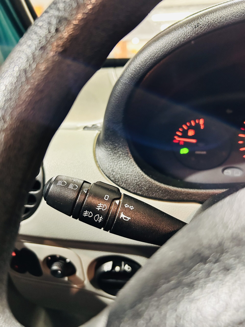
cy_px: 164
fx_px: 245
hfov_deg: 53.1
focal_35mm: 26
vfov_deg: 67.3
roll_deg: +1.3
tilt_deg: -19.5
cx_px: 122
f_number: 1.5
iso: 500
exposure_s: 1/25
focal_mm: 5.7
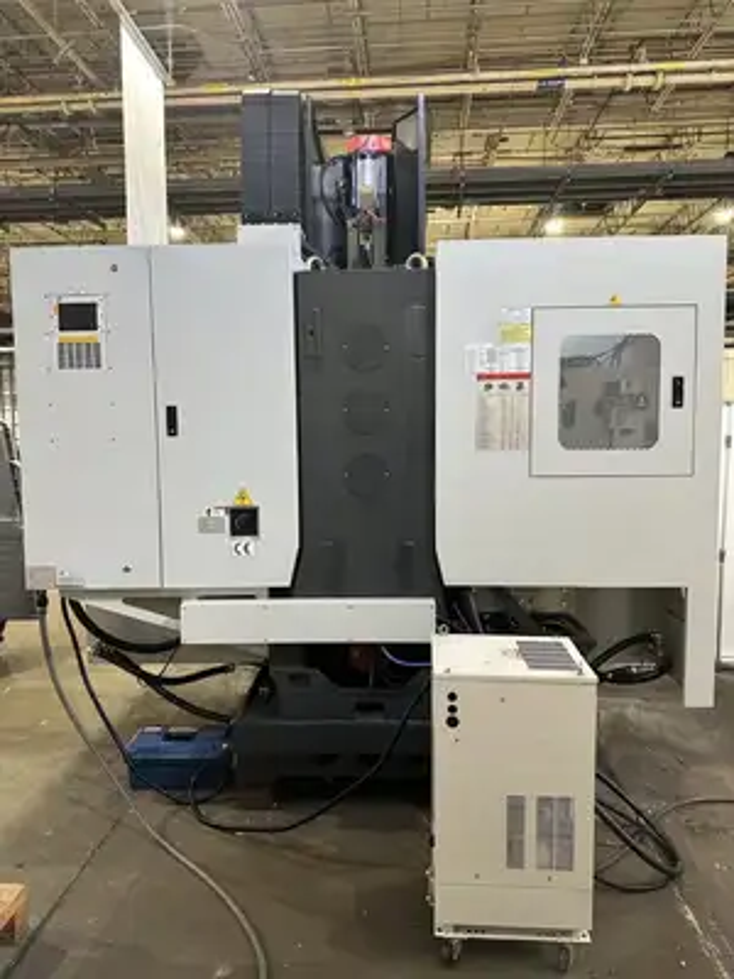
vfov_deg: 71.6
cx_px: 367
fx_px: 679
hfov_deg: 56.8
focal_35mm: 24
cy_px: 490
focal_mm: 6.9
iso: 250
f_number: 1.8
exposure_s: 1/60
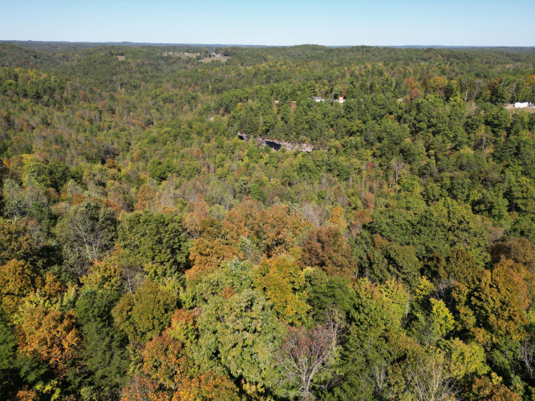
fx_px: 371
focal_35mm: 24
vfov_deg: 56.8
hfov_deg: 71.6
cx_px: 268
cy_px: 200
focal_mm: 6.72
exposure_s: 1/2500
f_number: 1.7
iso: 150
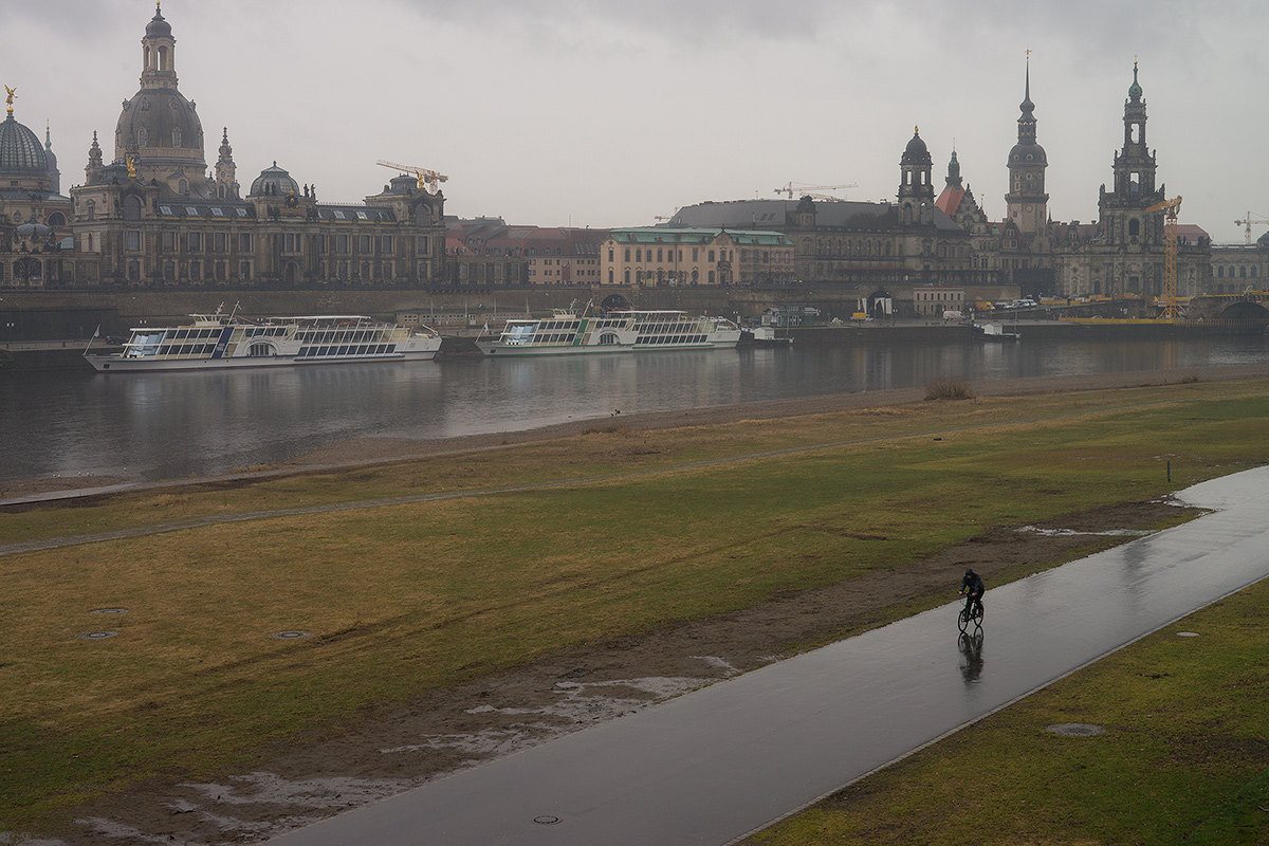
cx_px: 634
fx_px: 1762
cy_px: 423
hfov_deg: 39.6
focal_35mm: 50
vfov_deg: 27.0
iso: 320
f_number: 13
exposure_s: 1/100
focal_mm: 50
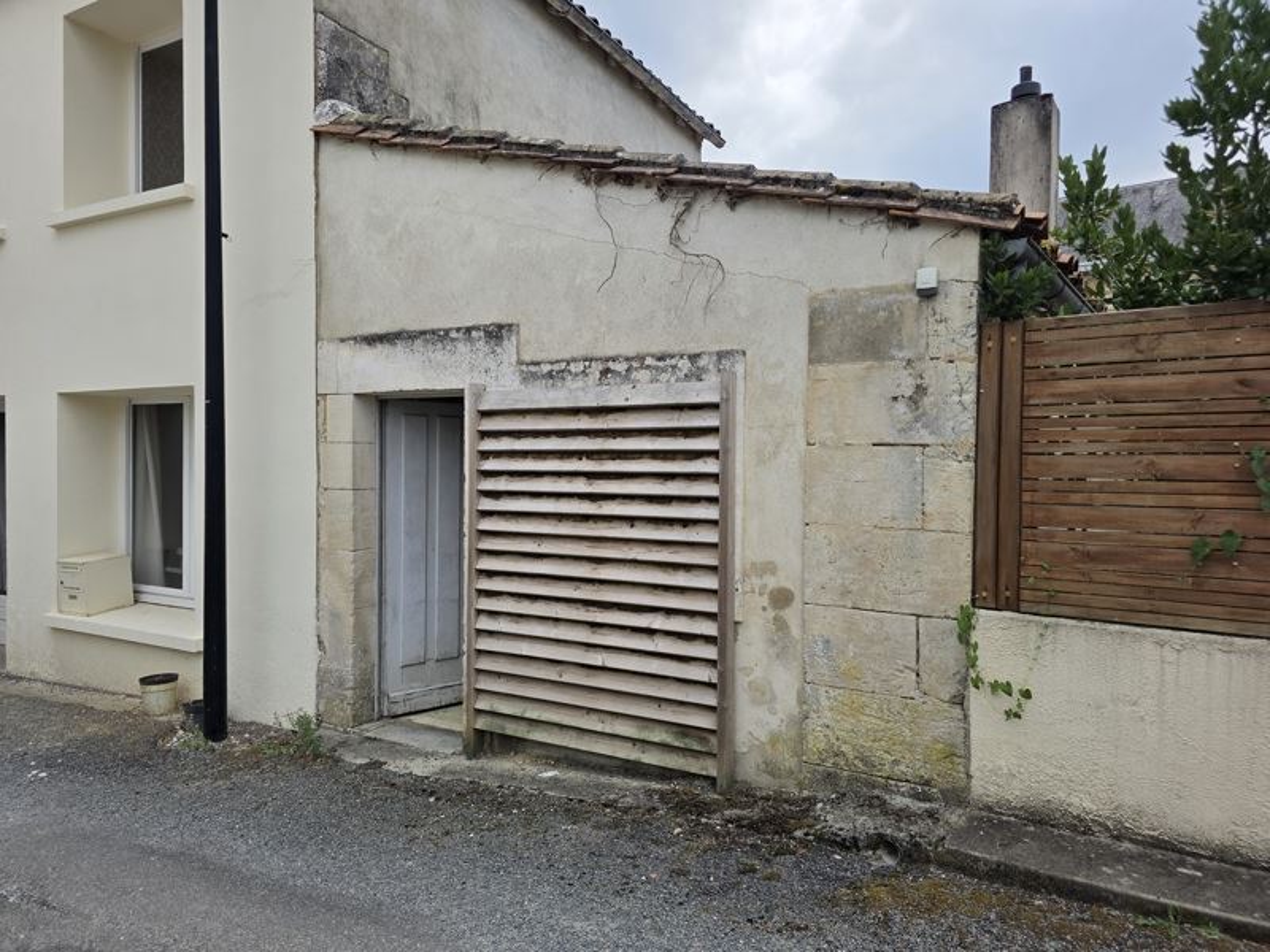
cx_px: 635
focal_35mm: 23
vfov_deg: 58.9
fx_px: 844
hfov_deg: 73.9
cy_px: 476
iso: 80
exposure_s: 1/4889
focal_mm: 6.3
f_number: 1.7
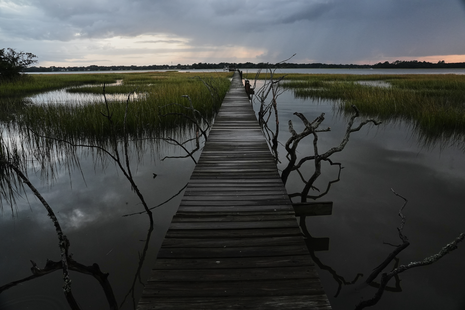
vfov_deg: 53.1
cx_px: 232
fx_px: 310
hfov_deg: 73.7
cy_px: 155
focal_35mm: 24
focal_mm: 24
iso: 1600
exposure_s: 1/30
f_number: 8
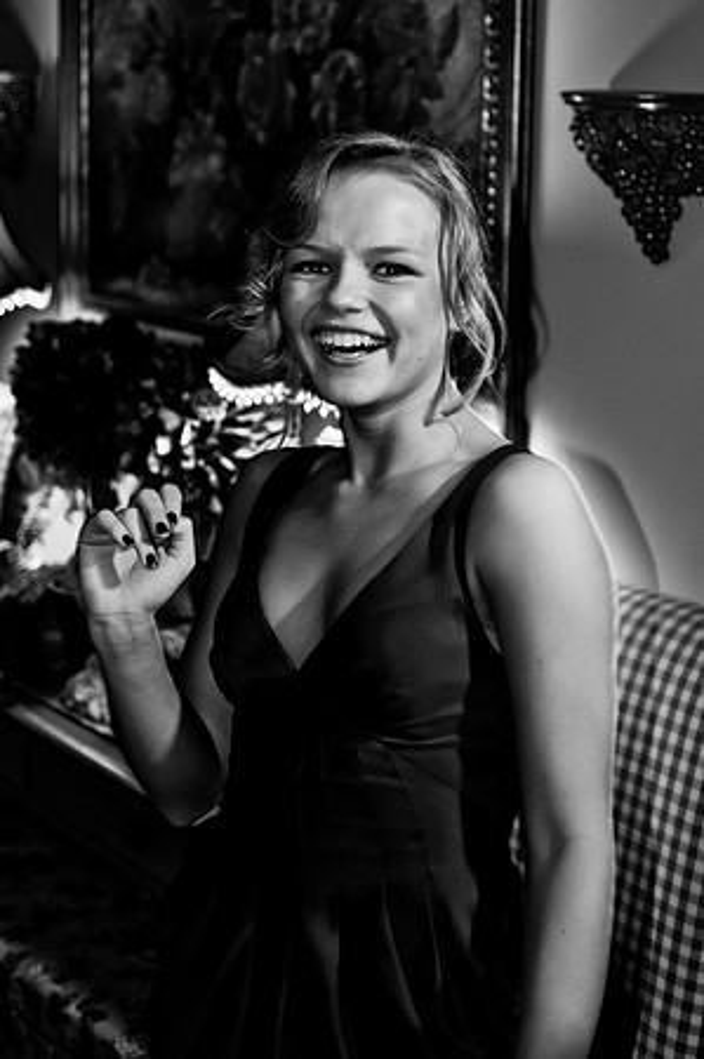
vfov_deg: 37.9
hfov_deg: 25.7
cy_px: 530
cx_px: 352
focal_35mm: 52
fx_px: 1543
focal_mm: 35
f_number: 2
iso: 400
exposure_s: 1/60
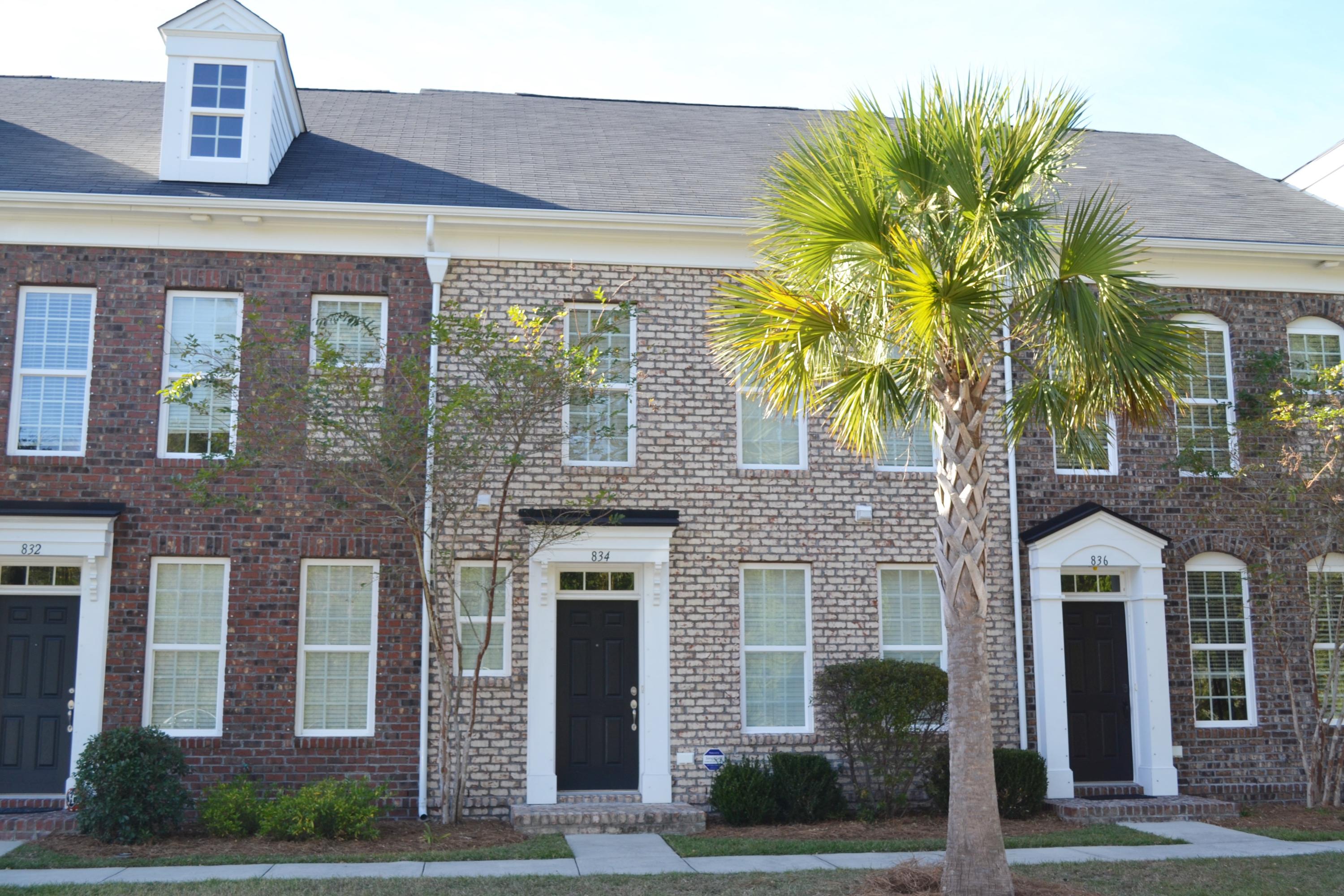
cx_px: 672
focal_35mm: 36
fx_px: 1344
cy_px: 448
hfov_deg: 53.1
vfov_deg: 36.9
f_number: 5.6
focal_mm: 24
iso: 125
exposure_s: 1/125
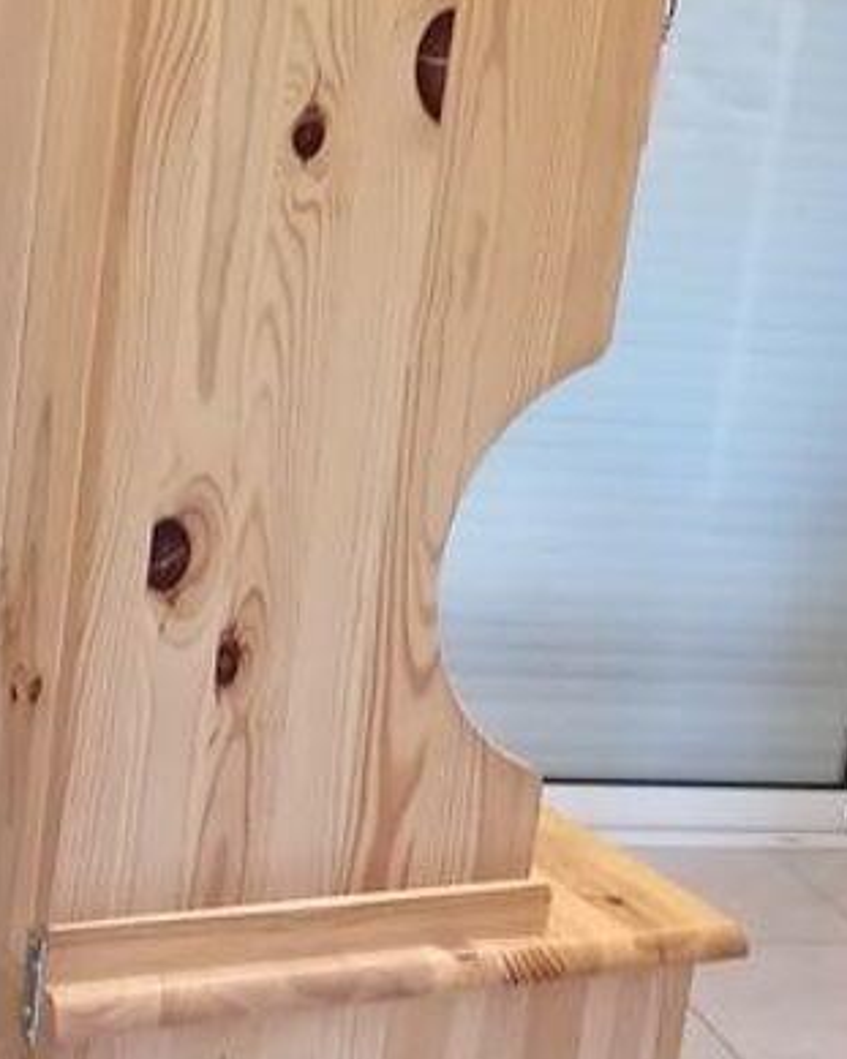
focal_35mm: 87
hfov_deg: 17.6
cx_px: 212
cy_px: 500
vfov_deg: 22.0
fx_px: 2727
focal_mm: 5.3
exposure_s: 1/25
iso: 1250
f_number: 1.8
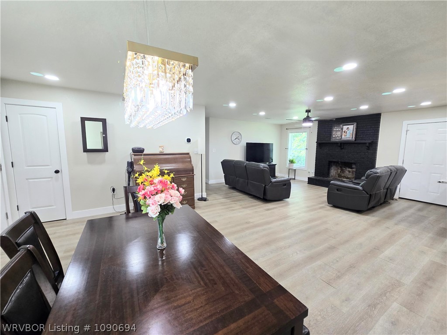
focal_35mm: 13
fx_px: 168
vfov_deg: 89.9
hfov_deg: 106.2
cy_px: 168
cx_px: 224
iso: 125
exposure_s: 1/60
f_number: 2.2
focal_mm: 2.2
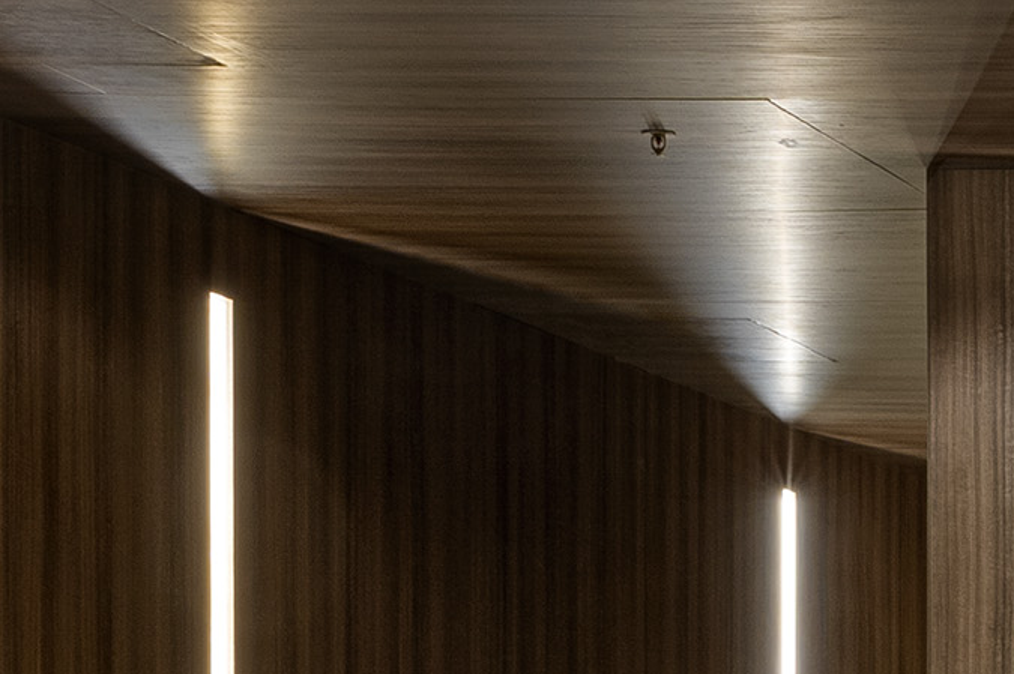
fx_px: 4503
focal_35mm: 160
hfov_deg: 11.5
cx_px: 2084
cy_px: 1001
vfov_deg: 8.4
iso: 160
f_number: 16
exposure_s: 8
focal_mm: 30.5
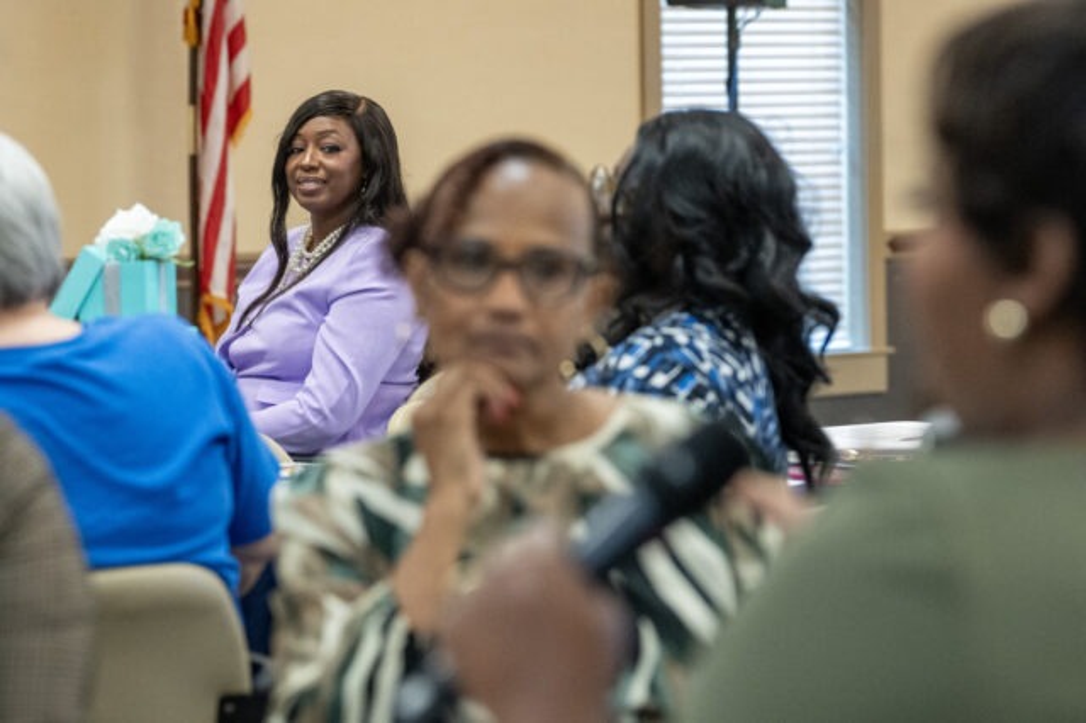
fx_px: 3829
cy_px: 362
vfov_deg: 10.8
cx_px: 543
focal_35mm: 127
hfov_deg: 16.1
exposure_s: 1/200
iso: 3200
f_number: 3.2
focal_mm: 85
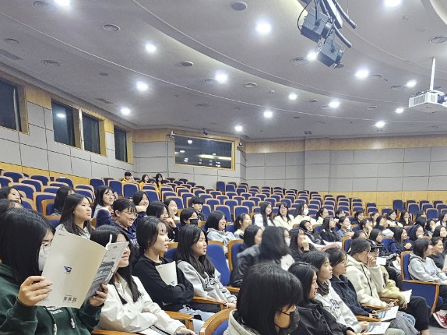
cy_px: 297
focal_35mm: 29
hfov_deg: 61.0
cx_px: 275
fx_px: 374
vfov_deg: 44.2
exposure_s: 1/30
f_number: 2.2
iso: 320
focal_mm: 2.2
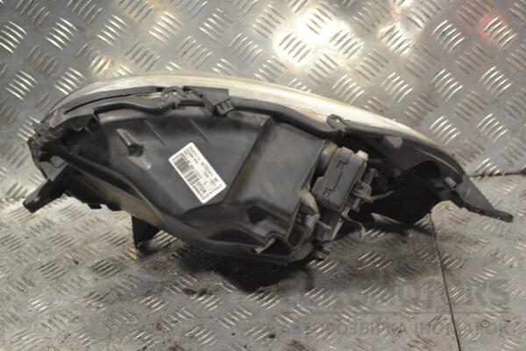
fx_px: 920
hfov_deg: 31.9
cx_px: 263
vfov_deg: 21.6
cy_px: 176
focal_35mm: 63
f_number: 5.3
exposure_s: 1/60
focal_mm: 42
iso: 400
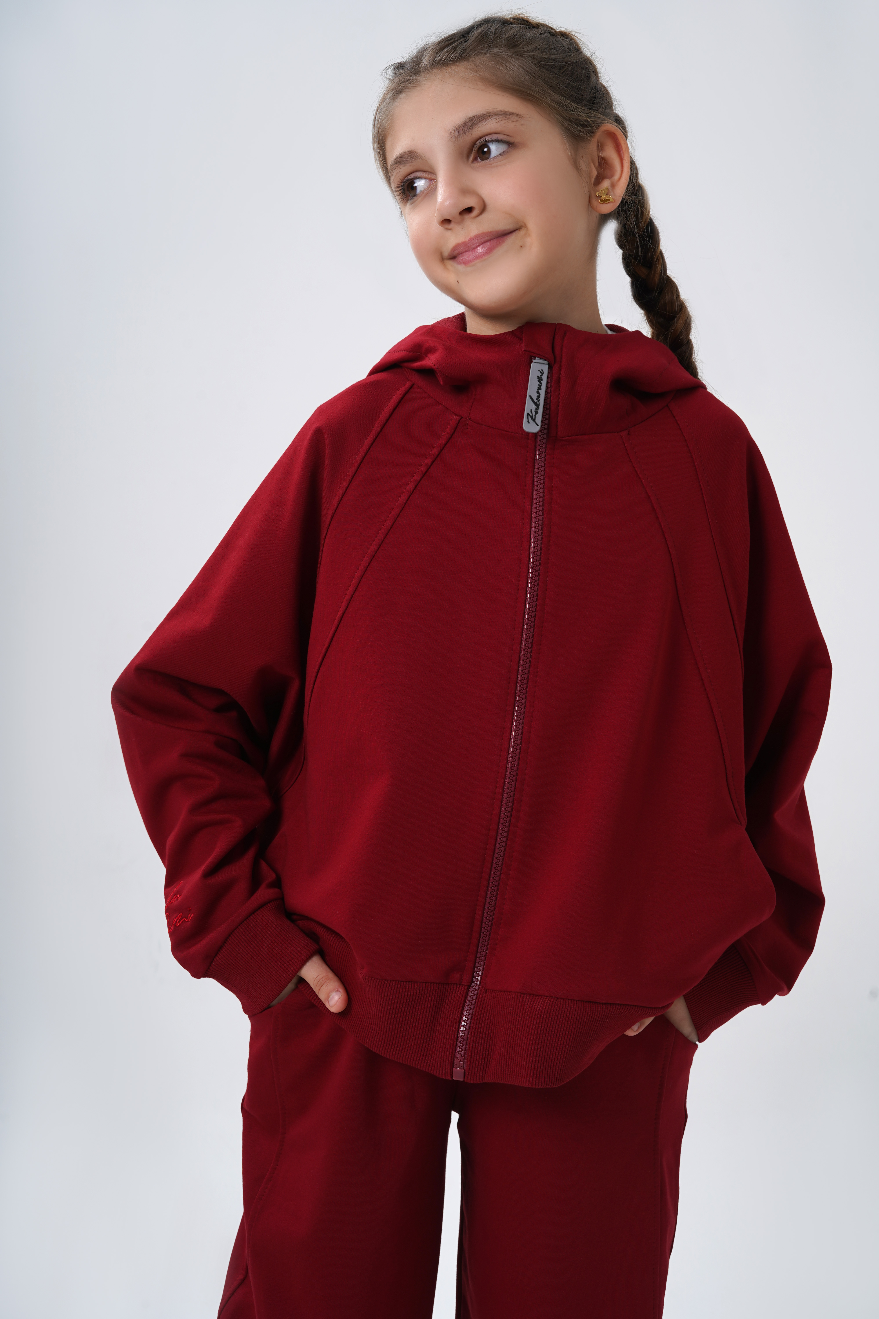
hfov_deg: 27.0
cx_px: 440
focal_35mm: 50
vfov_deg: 39.6
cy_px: 660
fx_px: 1831
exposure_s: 1/160
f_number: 10
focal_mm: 50
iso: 100
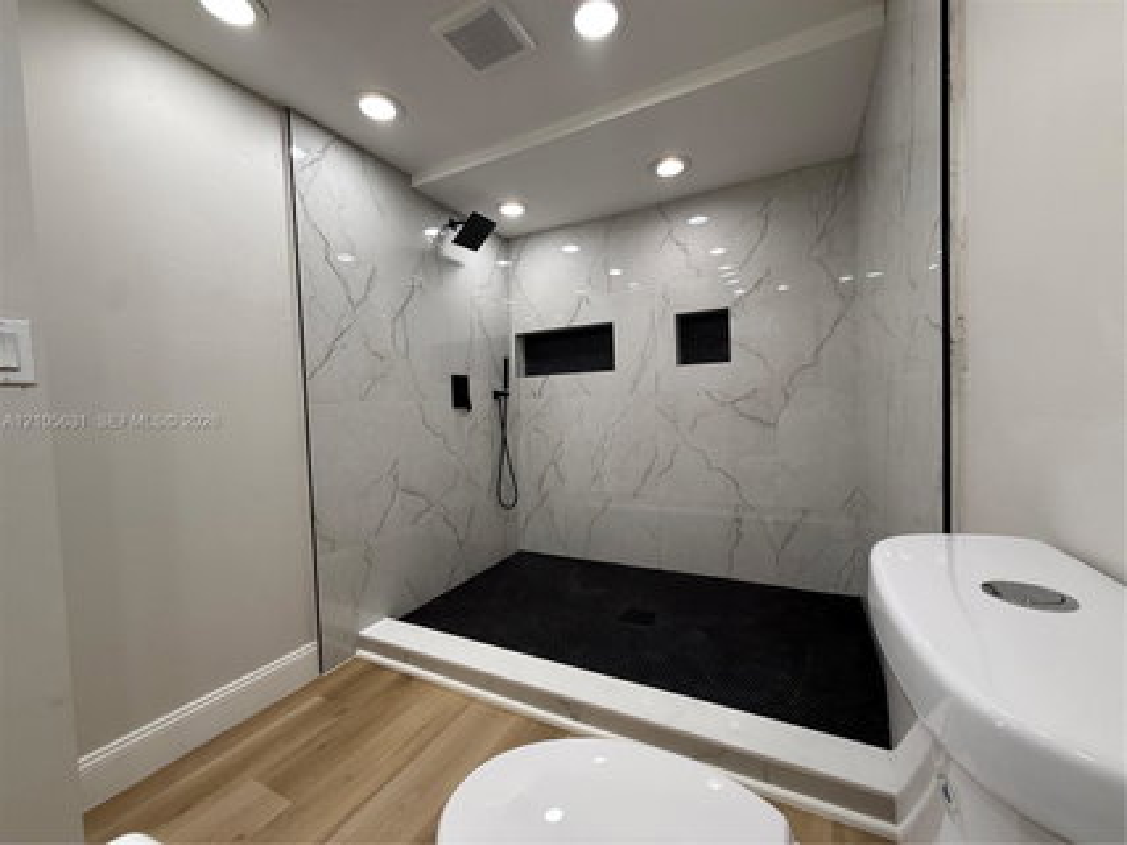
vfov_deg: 85.6
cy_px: 422
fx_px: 456
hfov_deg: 102.1
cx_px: 564
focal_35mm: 14
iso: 80
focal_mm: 2.22
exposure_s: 1/120
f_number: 2.2
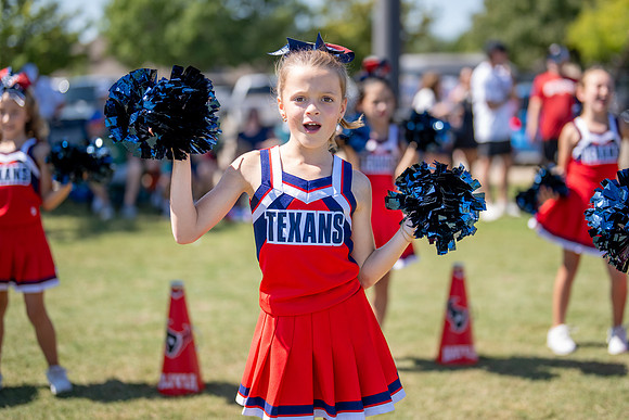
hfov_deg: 32.9
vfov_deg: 22.3
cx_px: 341
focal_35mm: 61
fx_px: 1064
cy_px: 196
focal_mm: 50
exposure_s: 1/6400
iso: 160
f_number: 1.2
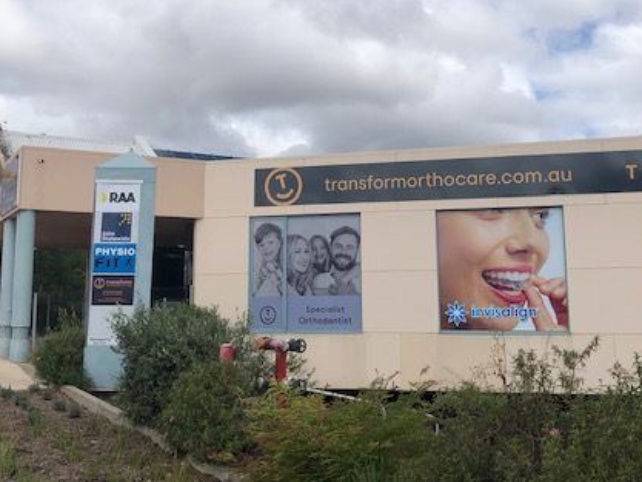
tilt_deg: +8.6
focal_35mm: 43
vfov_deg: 33.5
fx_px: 798
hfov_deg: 43.8
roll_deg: +0.5
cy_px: 196
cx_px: 340
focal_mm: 3.99
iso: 20
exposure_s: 1/3690
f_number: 1.8
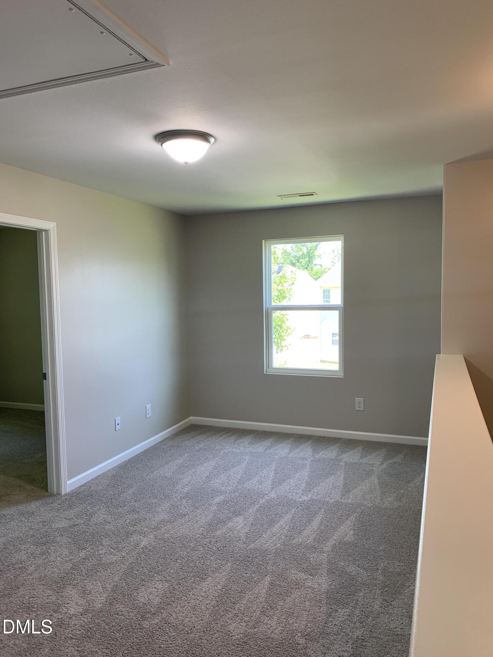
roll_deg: +0.6
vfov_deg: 67.3
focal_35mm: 26
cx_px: 246
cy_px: 328
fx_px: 494
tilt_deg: -3.5
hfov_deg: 53.1
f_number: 1.8
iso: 50
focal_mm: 4.25
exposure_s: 1/60
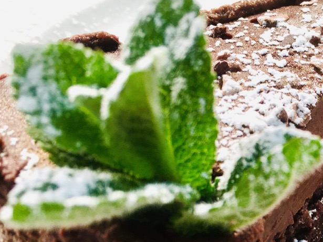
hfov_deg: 27.0
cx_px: 355
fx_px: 616
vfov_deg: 21.5
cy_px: 236
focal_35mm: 66
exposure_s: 1/100
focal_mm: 4.15
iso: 32
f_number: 2.2
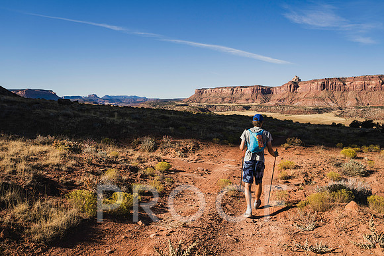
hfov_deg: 67.1
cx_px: 199
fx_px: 290
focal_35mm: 27
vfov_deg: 47.7
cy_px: 119
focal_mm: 25
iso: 125
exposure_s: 1/1250
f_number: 3.2
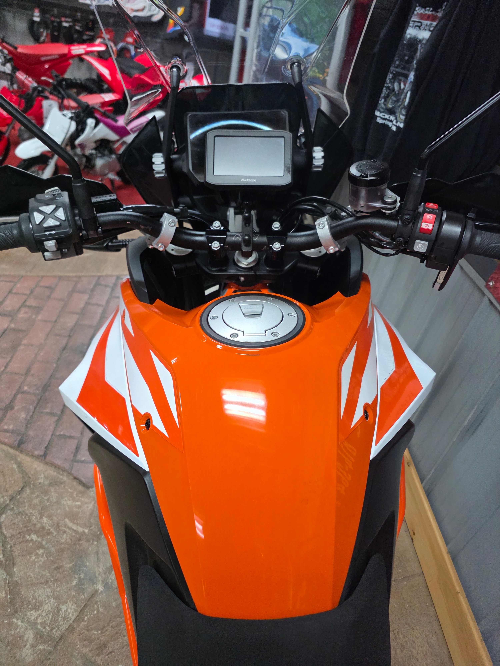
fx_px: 443
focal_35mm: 23
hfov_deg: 58.9
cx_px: 250
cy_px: 333
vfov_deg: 73.9
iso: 640
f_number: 1.7
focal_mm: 6.3
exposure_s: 1/120
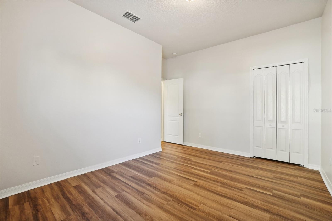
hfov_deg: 100.4
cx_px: 166
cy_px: 110
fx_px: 138
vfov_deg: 77.3
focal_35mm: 15
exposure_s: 1/10
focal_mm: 10
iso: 400
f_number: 8
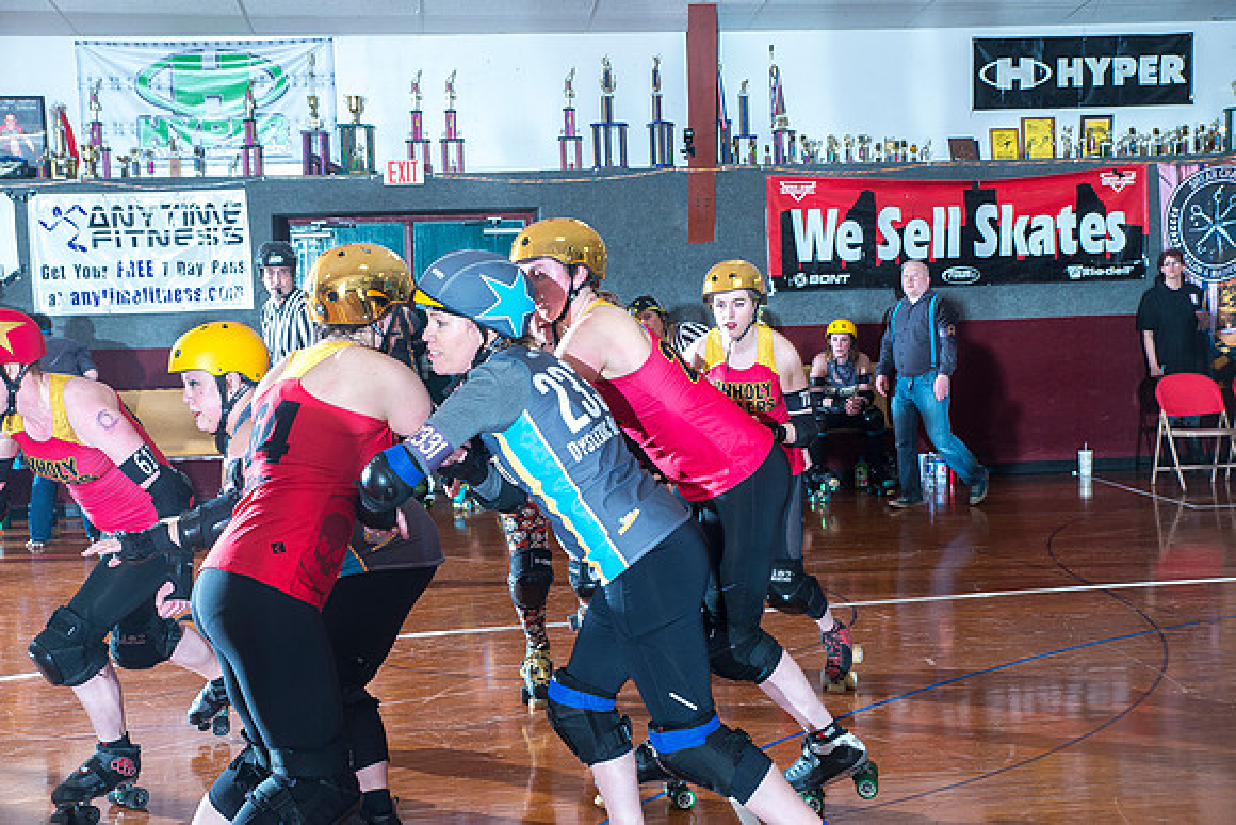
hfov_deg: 42.7
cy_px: 412
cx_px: 618
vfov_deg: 29.3
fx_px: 1580
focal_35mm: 46
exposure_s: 1/160
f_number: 5.6
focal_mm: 46
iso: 800
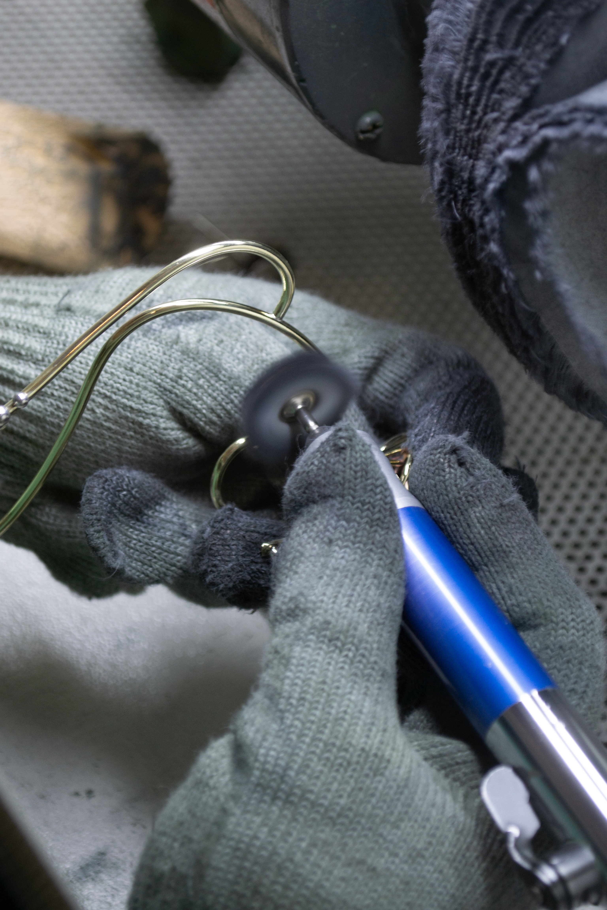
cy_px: 455
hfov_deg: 16.6
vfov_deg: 24.6
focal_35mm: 82
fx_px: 2086
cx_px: 304
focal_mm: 55
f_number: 5.6
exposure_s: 1/50
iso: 400
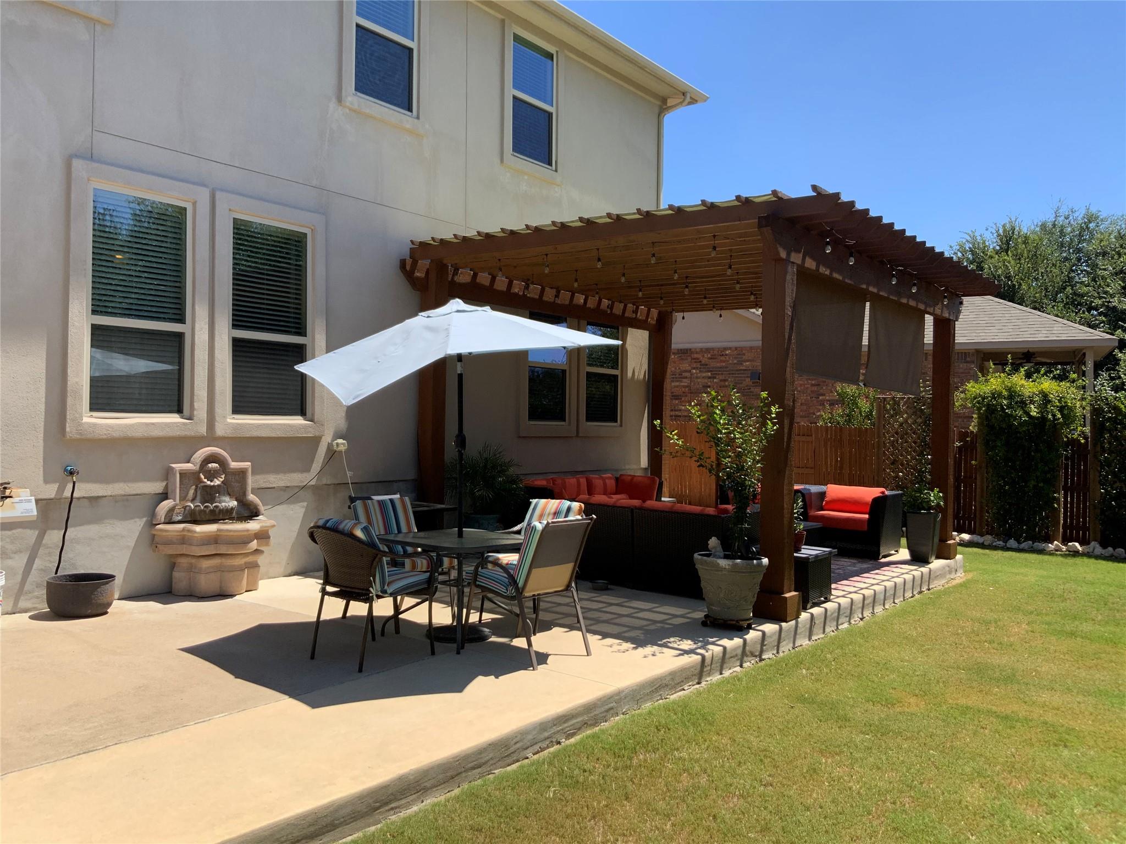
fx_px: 943
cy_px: 422
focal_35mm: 29
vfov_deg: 48.2
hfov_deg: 61.7
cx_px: 563
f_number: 1.8
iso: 16
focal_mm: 3
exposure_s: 1/1490
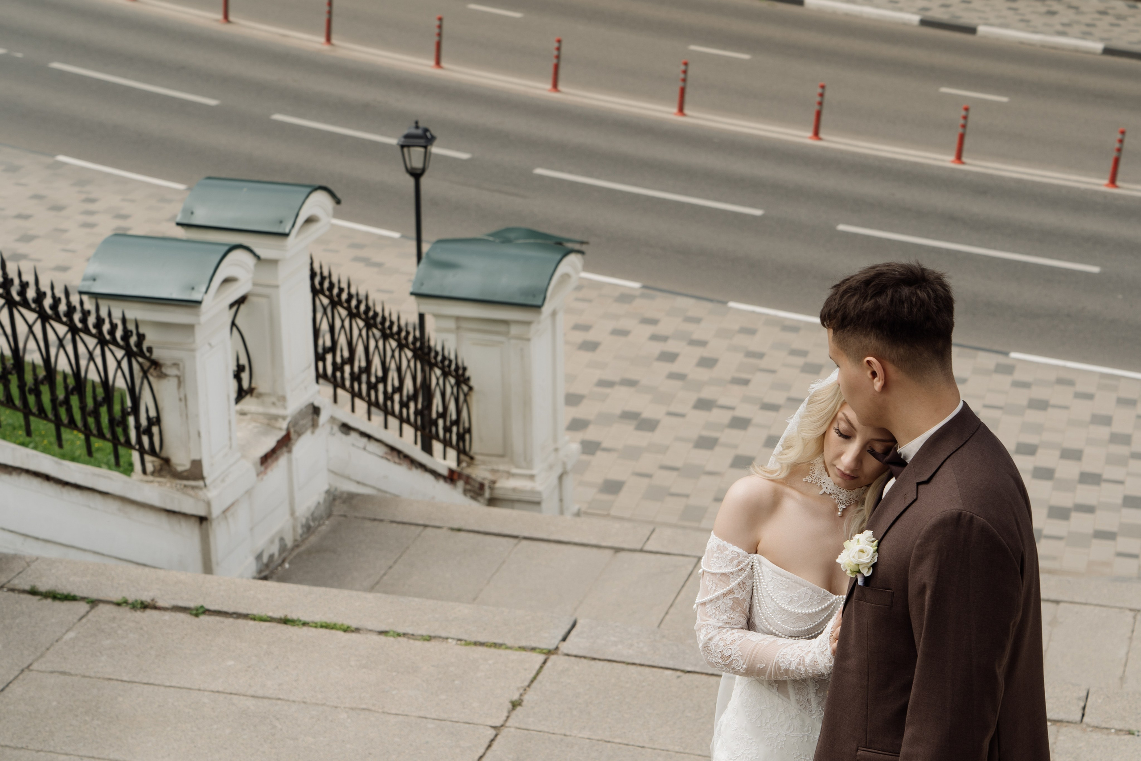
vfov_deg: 18.9
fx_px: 2287
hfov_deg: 28.0
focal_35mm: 72
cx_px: 570
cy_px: 380
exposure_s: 1/200
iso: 100
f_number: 8
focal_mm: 70
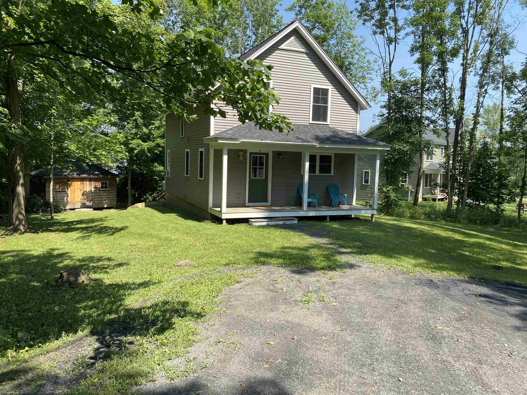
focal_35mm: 26
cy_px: 198
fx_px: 396
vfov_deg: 53.1
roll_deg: -4.5
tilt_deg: -4.7
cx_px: 264
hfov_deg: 67.3
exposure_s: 1/1287
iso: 32
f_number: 1.8
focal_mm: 4.25
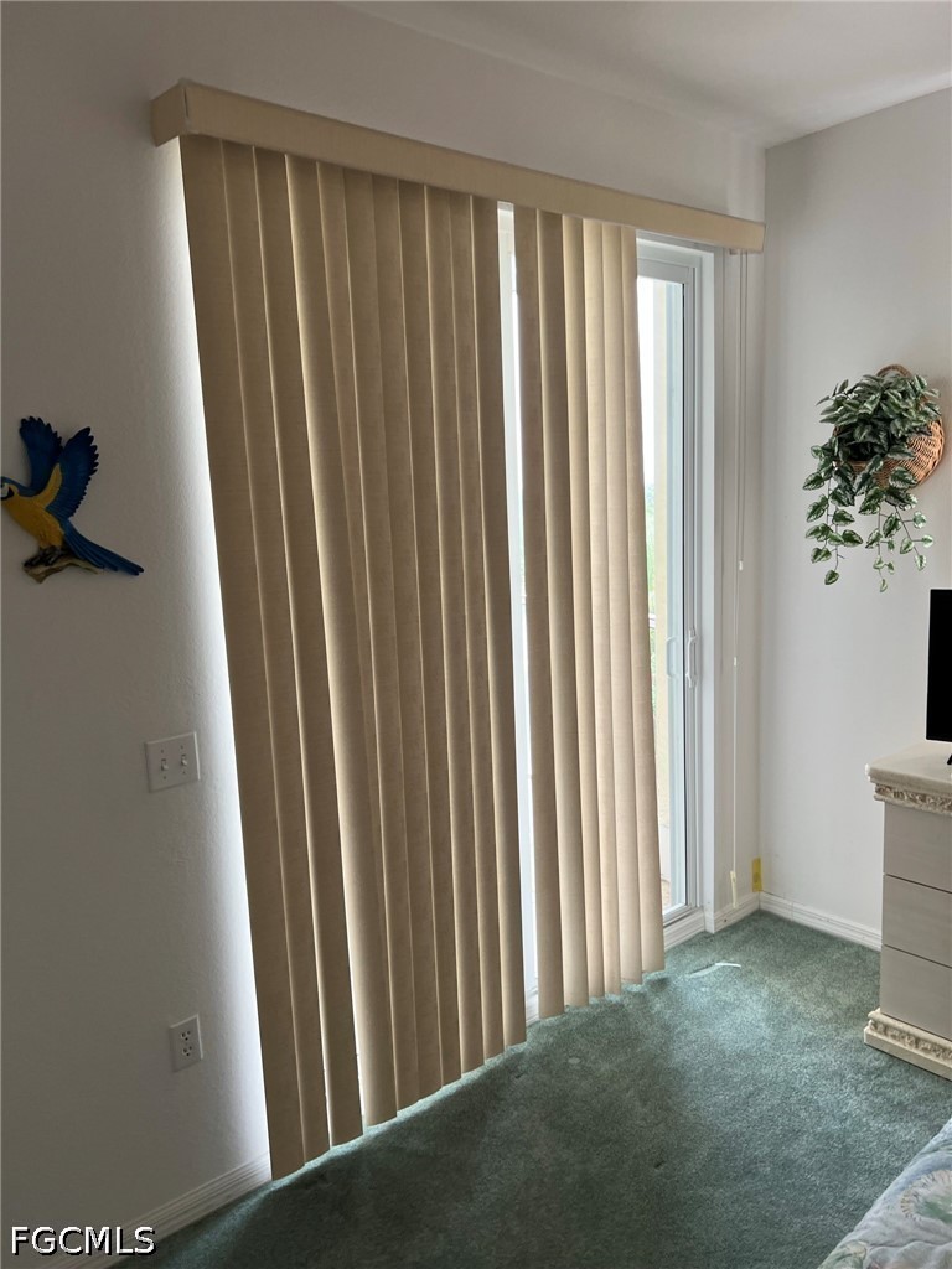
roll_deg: +2.3
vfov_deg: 67.3
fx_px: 953
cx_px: 476
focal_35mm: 26
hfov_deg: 53.1
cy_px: 634
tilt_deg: -8.9
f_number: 1.5
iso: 125
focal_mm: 5.7
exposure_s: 1/113
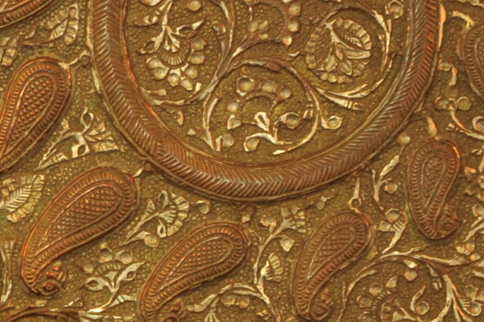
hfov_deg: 5.2
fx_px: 5321
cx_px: -285
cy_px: 566
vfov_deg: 3.4
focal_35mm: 396
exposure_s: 1/60
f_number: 7.1
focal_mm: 92
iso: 1250
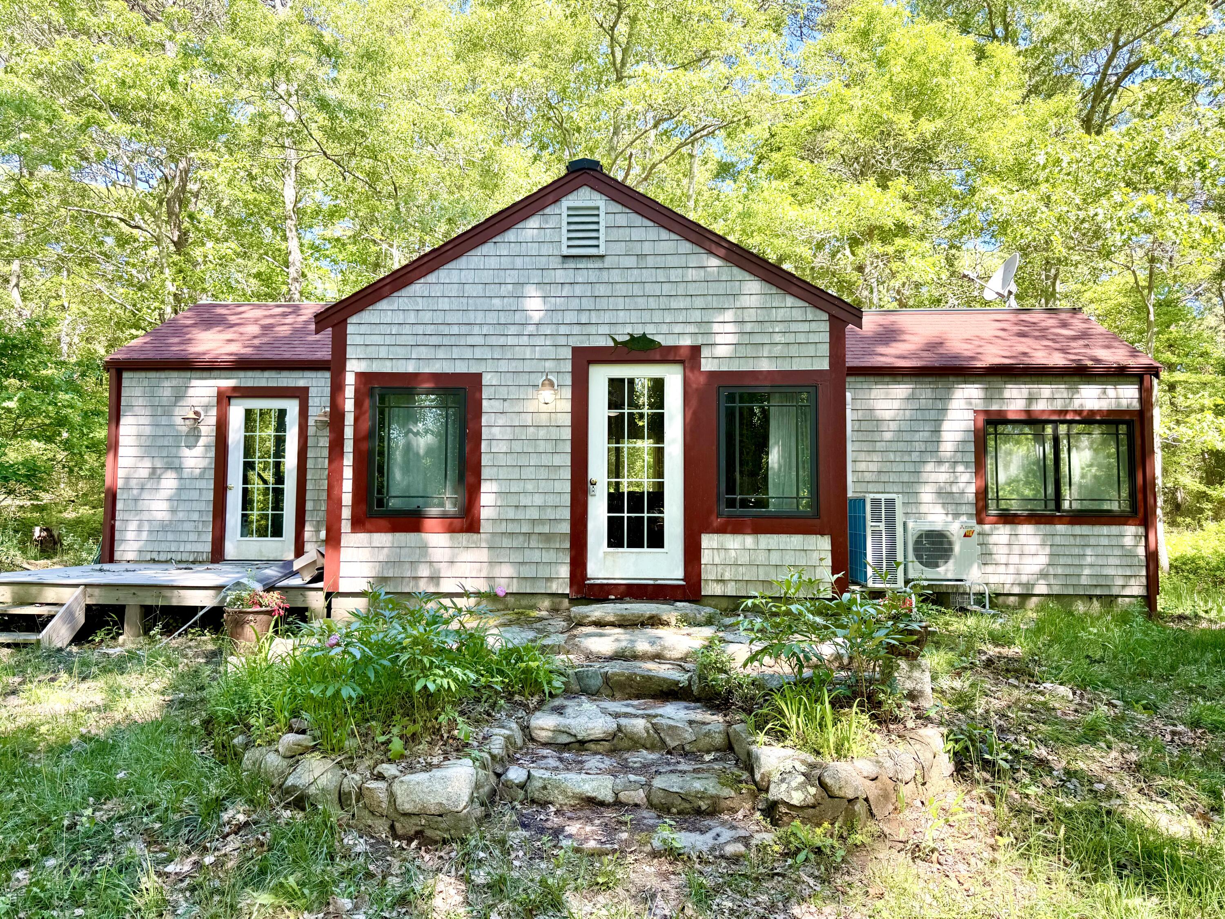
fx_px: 849
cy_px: 460
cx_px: 612
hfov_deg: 71.6
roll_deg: +0.4
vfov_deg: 56.8
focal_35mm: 24
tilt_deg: +3.9
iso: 80
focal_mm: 6.76
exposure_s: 1/385
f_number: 1.78
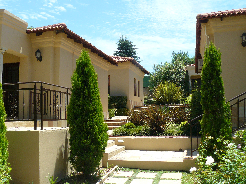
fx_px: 256
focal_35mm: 36
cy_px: 92
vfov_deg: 39.7
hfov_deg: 51.4
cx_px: 123
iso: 100
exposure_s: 1/250
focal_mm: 6
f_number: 5
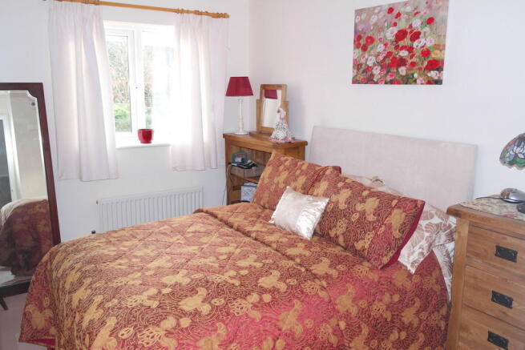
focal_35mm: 30
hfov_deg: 61.9
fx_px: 438
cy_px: 175
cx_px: 262
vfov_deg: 43.6
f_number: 3.5
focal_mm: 20
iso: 400
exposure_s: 1/40
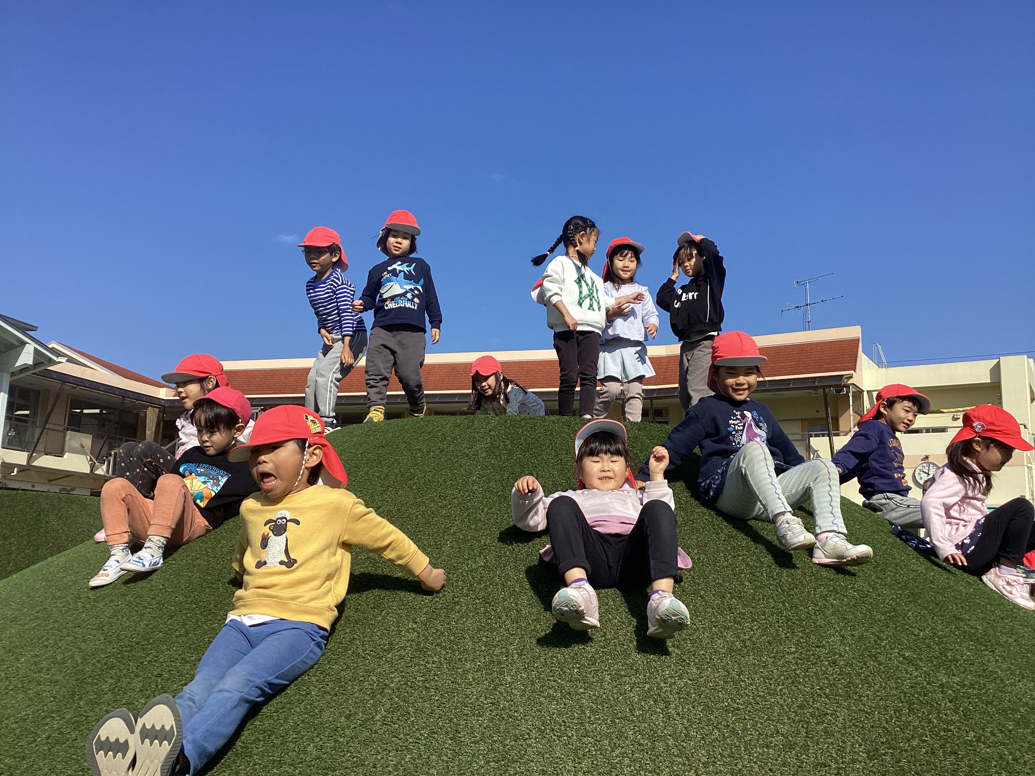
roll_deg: -0.2
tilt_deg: +11.0
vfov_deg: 45.4
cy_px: 388
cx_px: 518
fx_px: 927
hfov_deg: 58.4
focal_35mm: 31
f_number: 2.4
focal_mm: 3.3
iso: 25
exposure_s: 1/1456
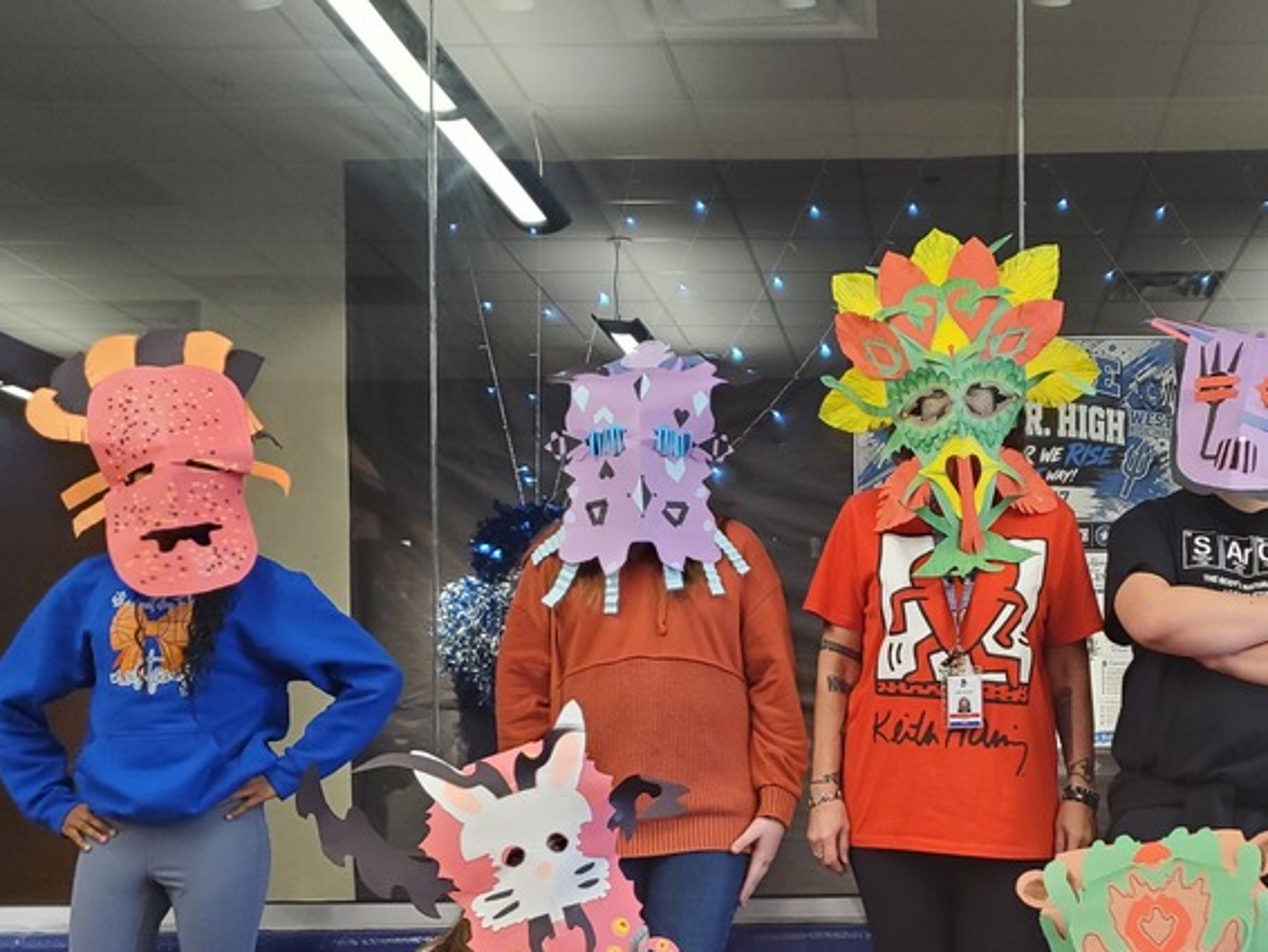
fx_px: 1722
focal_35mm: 47
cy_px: 712
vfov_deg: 30.4
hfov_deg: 39.2
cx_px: 972
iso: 200
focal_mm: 4.3
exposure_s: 1/39
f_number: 1.5
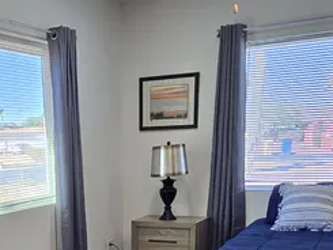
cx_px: 68
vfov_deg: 24.9
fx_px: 491
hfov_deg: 36.2
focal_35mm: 51
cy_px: 323
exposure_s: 1/60
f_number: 2.2
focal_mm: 2.2
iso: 80
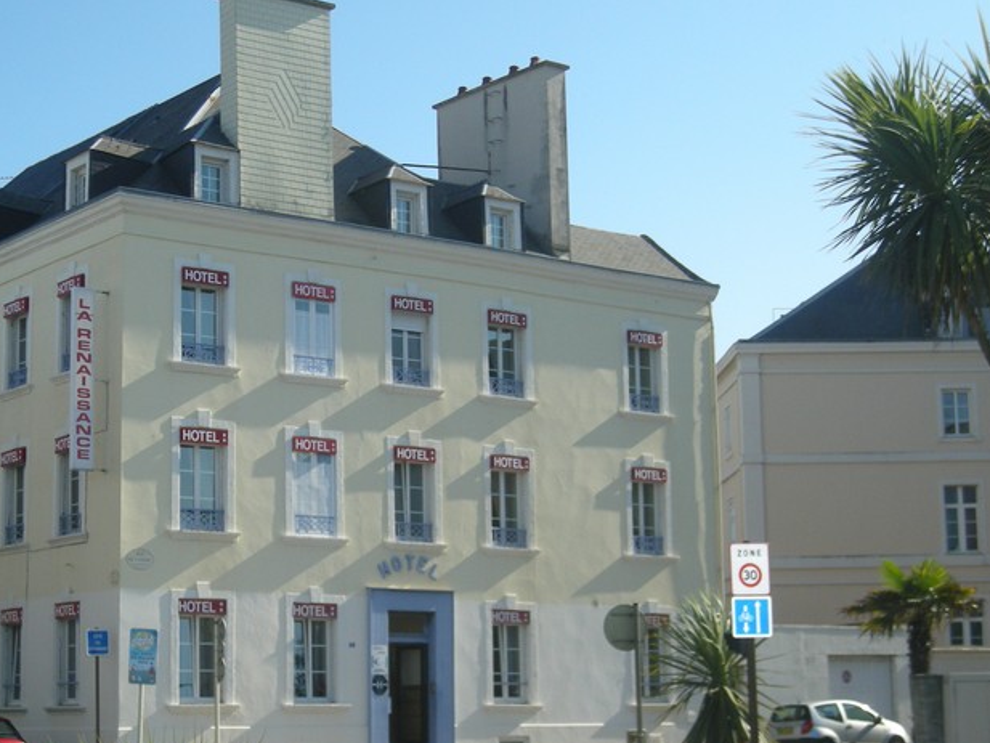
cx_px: 359
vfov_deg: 21.0
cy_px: 453
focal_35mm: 70
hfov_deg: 27.7
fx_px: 2002
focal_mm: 8.8
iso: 72
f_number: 6.7
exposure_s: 1/162
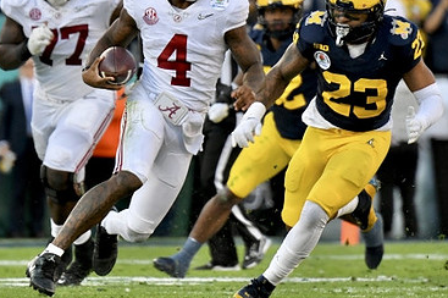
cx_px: 161
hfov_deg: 2.2
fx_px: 11799
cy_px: 82
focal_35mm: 949
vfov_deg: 1.4
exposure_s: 1/1250
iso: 1600
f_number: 5.6
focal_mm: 400
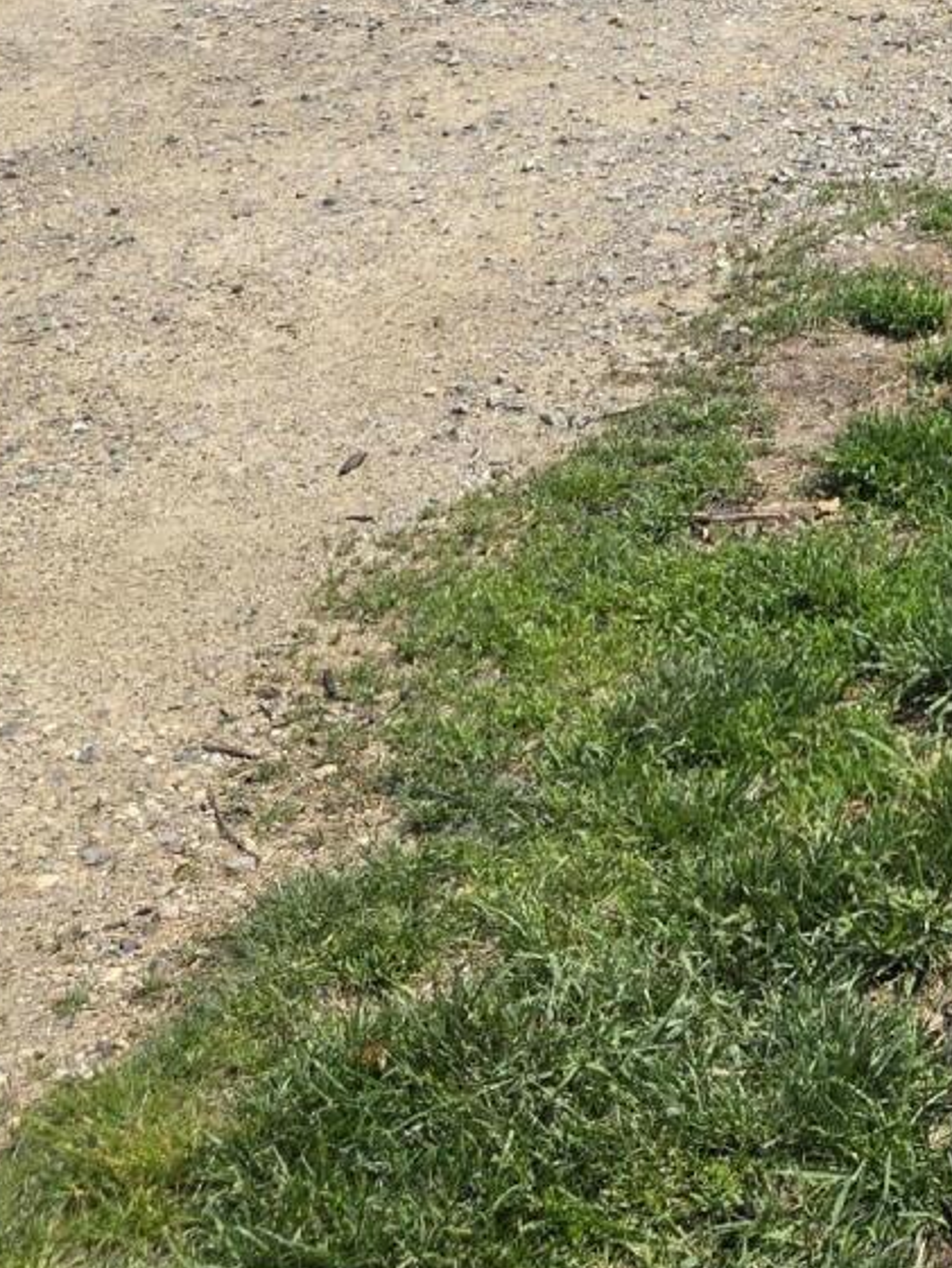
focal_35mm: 82
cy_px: -497
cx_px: 1156
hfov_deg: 17.2
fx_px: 3006
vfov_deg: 21.0
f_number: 1.8
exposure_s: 1/1844
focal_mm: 5.4
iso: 25
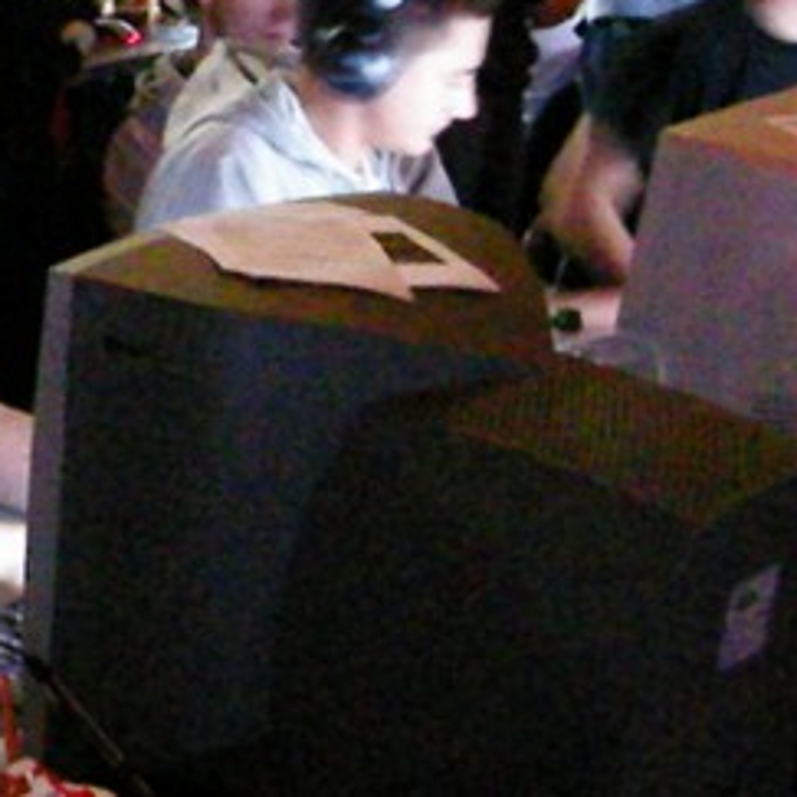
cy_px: 69
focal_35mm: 102
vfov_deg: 16.8
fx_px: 2657
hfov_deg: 16.1
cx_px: -249
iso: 3200
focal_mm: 7.5
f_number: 4.3
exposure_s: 1/4
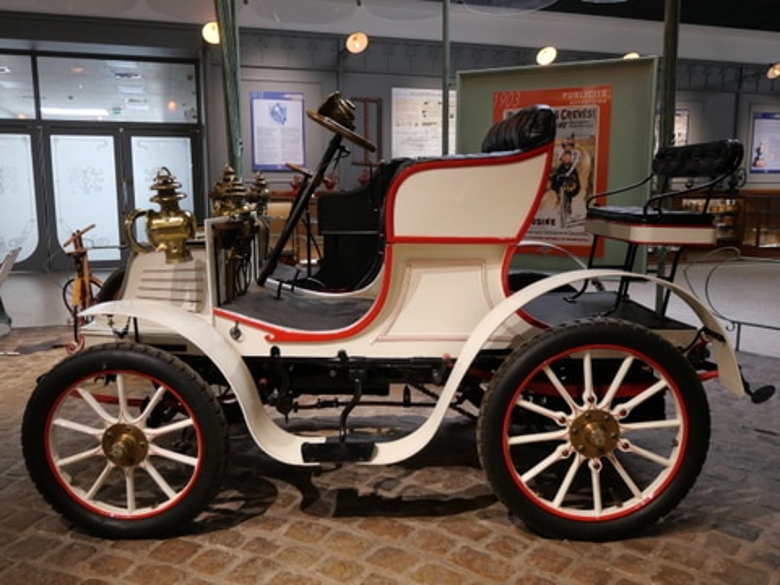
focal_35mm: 30
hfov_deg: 60.0
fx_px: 676
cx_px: 390
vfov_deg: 46.8
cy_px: 292
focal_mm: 15
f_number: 3.7
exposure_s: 1/60
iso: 800
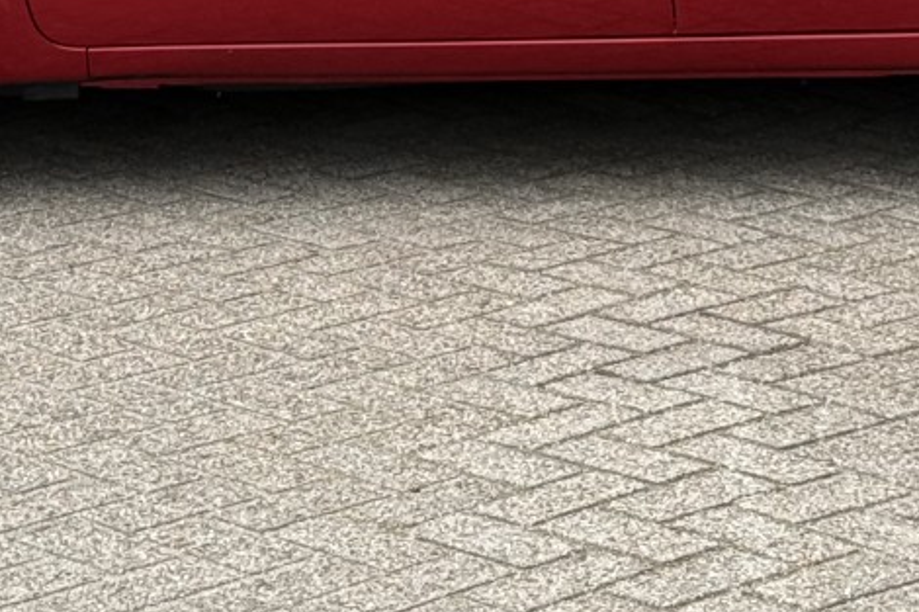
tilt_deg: -4.8
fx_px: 3904
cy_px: -276
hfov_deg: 13.4
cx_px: 516
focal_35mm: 153
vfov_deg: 8.8
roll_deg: -0.5
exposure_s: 1/1055
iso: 64
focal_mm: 6.76
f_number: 1.78
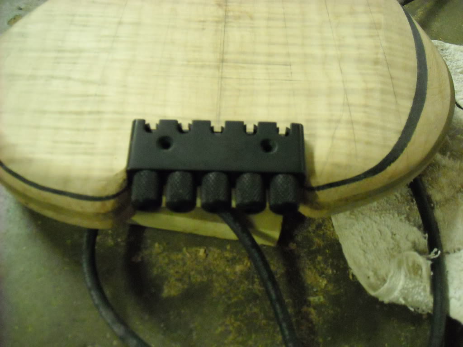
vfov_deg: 40.7
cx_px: 232
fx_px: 468
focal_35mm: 35
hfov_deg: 52.6
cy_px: 174
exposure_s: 1/24
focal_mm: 5.7
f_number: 2.8
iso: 800
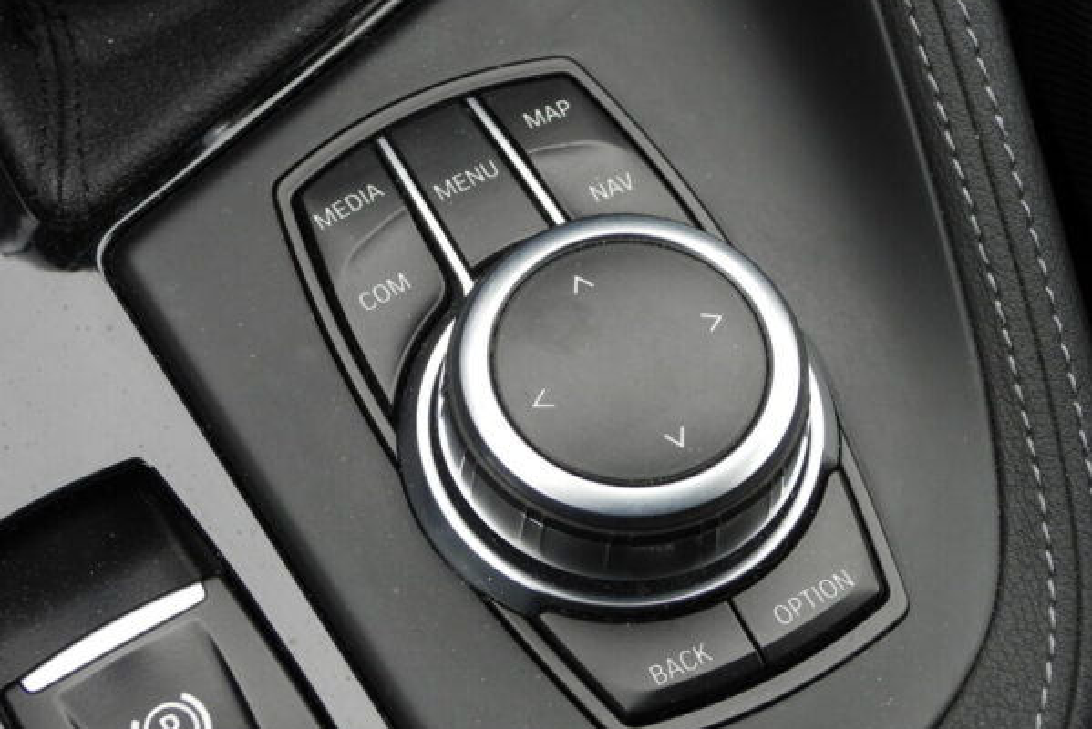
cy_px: 334
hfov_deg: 19.4
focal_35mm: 105
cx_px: 547
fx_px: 3186
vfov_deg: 13.1
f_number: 3.5
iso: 100
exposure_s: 1/100
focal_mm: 15.3
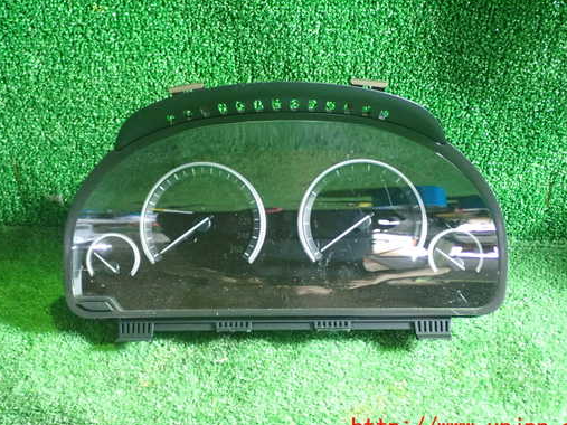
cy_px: 191
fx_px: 737
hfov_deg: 42.1
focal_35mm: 45
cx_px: 268
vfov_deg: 32.1
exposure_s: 1/30
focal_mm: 6.83
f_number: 2.7
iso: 800
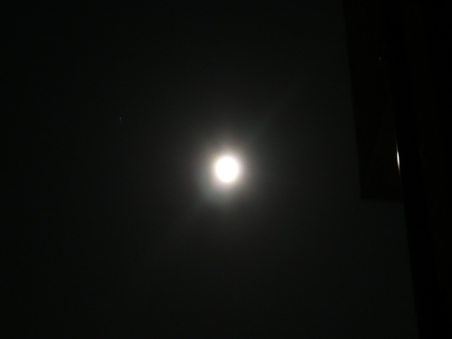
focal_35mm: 100
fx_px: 1306
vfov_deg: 14.8
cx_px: 226
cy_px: 170
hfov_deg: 19.6
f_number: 5.6
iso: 100
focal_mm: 16.4
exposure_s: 5
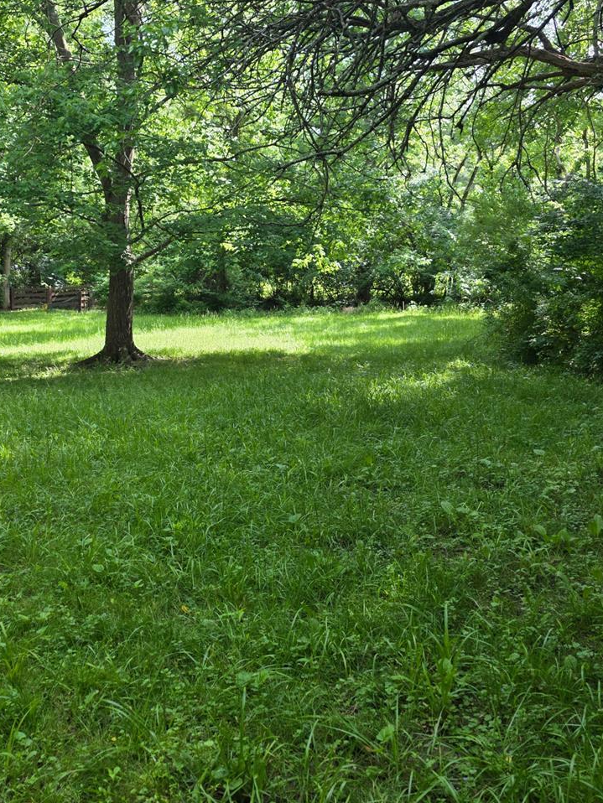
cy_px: 332
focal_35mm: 36
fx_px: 836
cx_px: 208
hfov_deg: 39.3
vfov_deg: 51.1
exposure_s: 1/359
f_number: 1.7
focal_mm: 6.3
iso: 50
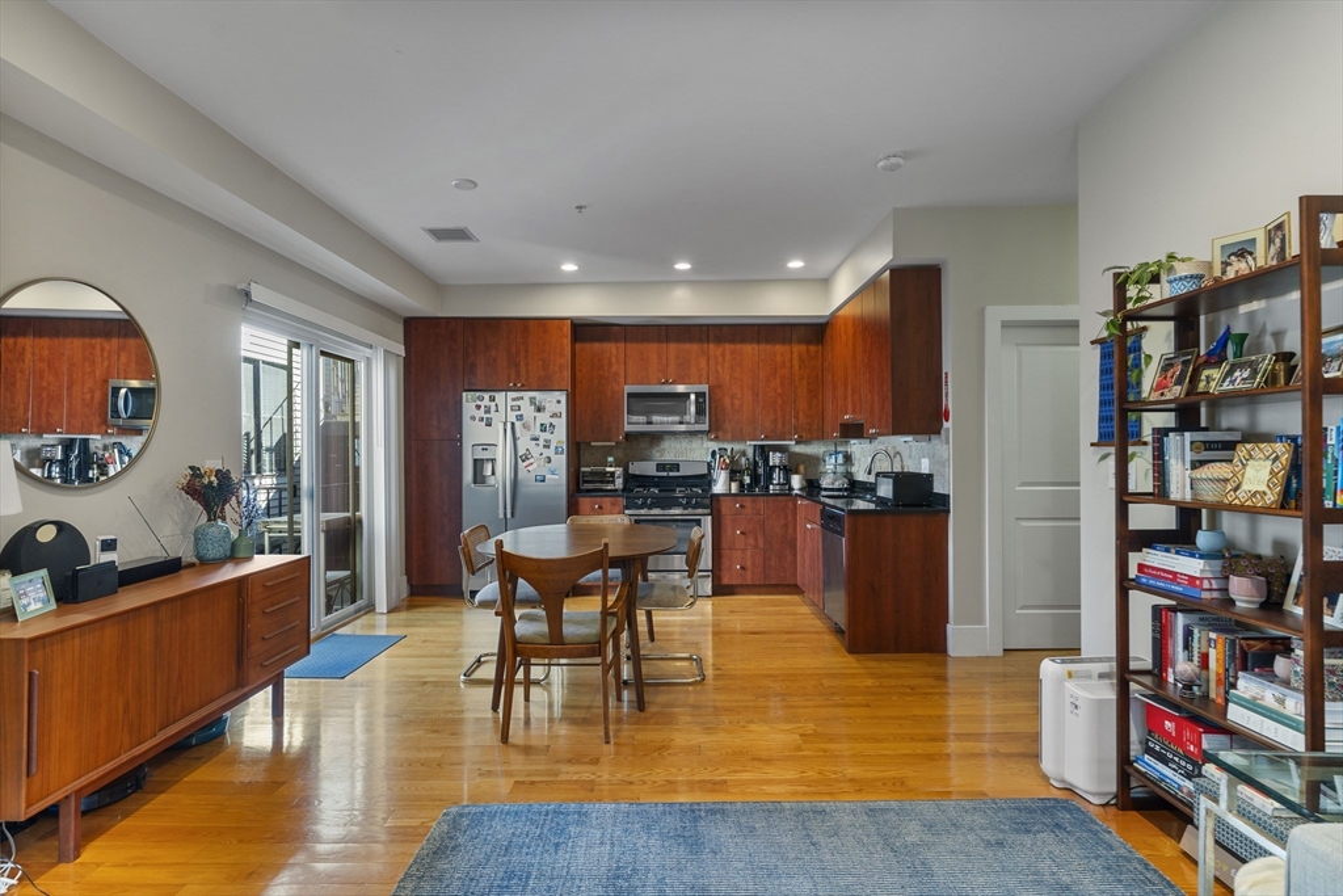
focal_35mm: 18
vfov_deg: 67.4
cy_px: 448
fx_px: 672
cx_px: 672
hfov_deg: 90.0
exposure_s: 1.3
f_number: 7.1
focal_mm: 18
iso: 320
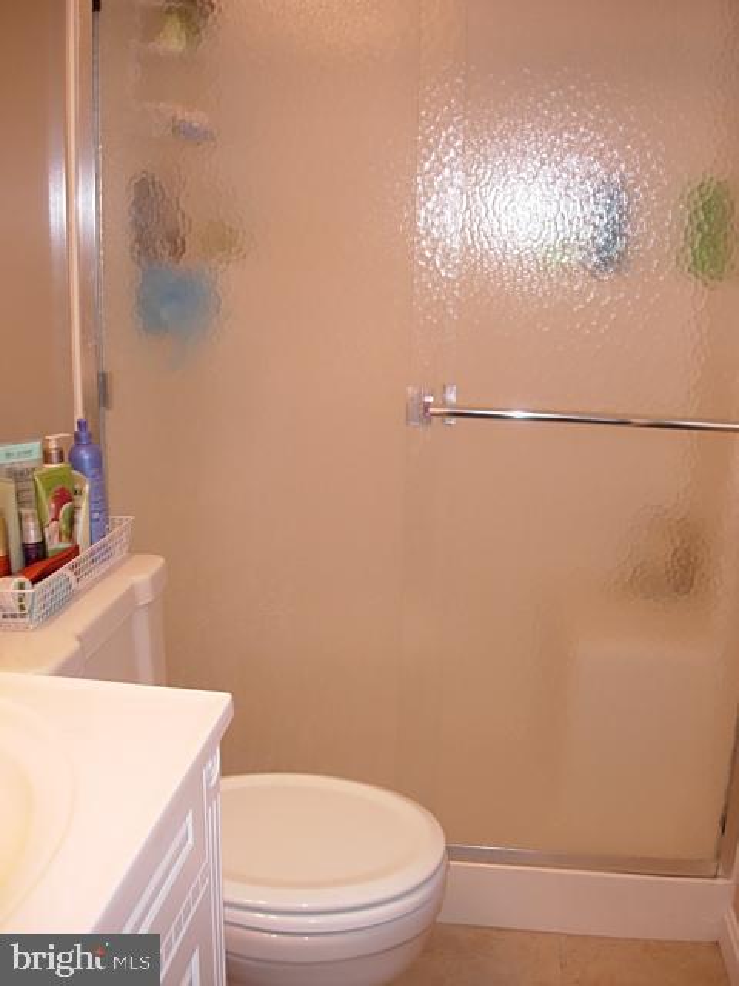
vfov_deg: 49.0
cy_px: 493
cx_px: 370
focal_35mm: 38
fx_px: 1082
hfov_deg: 37.7
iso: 79
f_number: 2.8
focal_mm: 7.8
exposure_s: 1/36.9
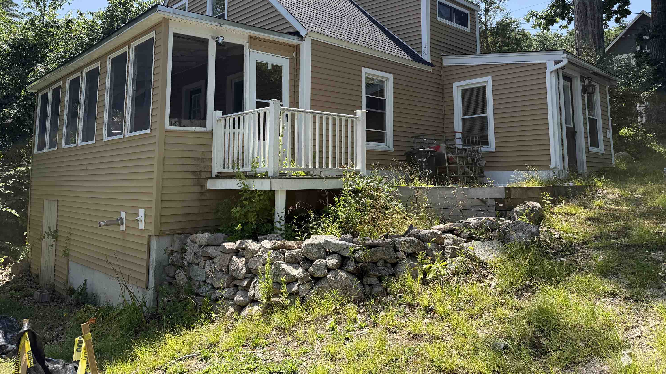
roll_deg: -0.2
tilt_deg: +8.1
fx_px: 477
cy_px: 123
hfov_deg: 69.9
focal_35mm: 27
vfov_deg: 42.3
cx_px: 328
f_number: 1.78
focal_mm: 6.76
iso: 100
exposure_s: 1/2801
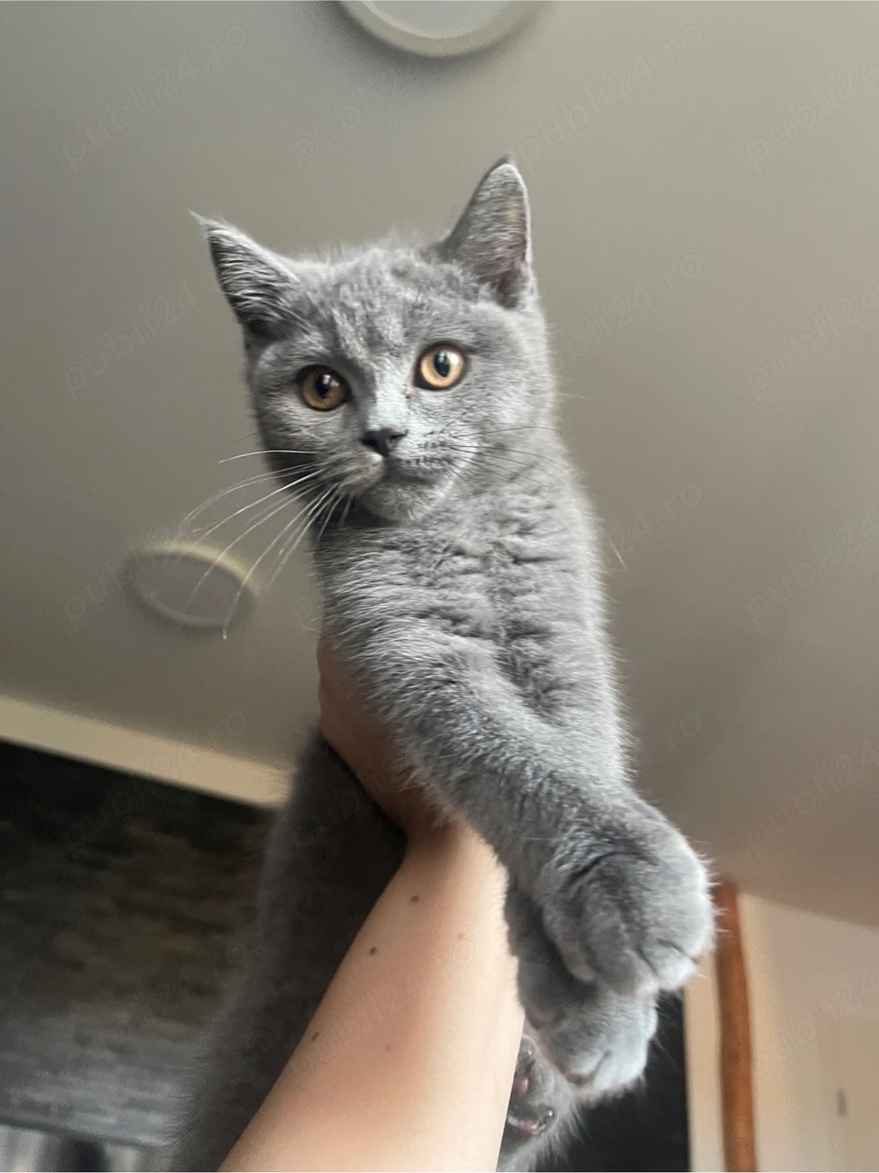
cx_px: 440
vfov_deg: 69.4
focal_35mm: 25
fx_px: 847
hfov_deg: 54.9
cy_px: 586
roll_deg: -10.0
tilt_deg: +37.5
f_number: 1.6
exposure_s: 1/60
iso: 500
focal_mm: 5.1
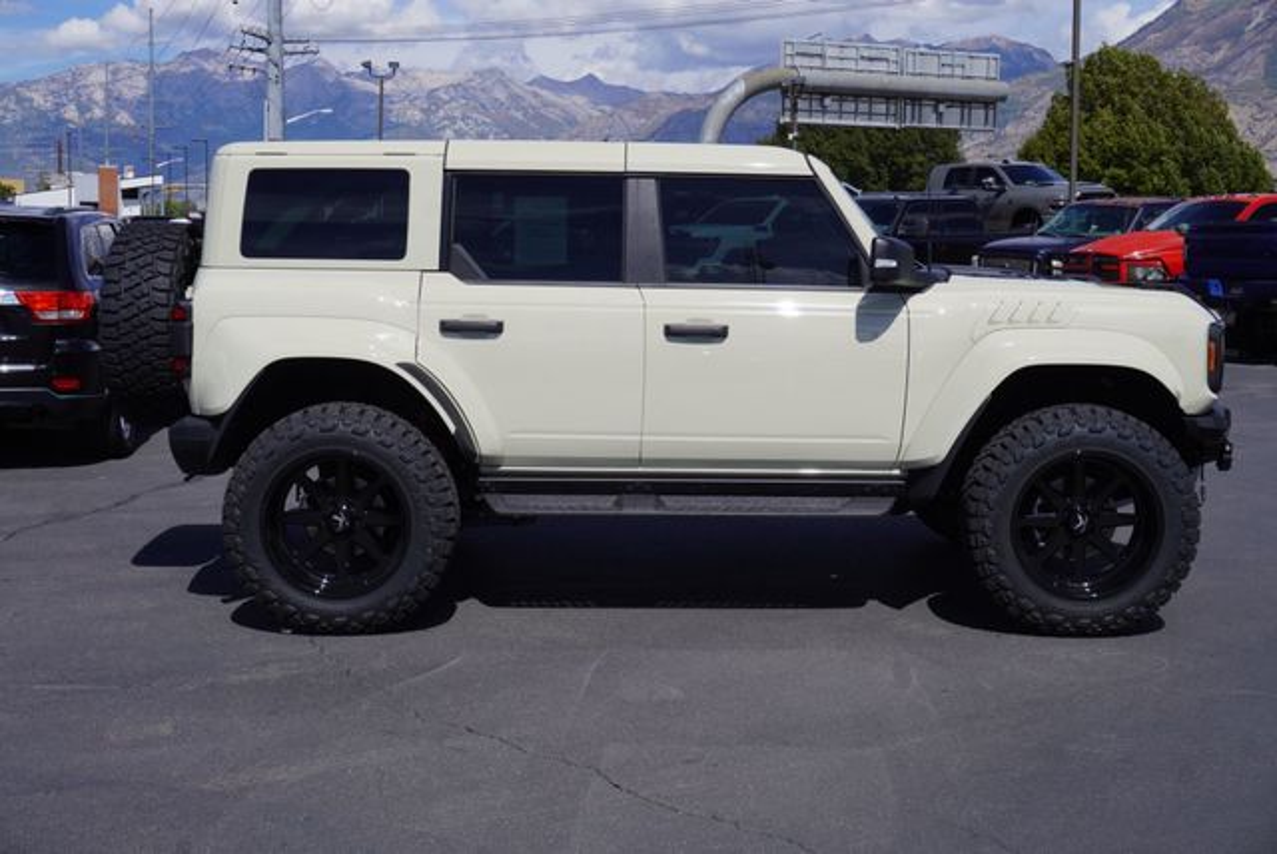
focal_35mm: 50
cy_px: 427
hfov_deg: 39.9
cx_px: 638
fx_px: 1757
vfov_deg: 27.3
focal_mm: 33
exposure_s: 1/250
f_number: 11
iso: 100
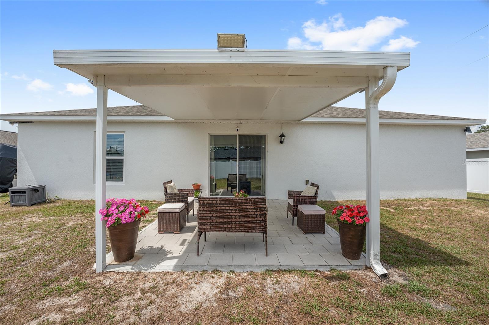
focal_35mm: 14
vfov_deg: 81.2
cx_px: 244
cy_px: 162
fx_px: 190
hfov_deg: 104.3
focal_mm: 14
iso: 320
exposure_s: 1/640
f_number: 7.1
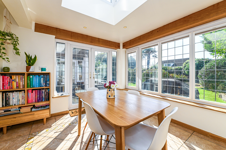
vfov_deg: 81.1
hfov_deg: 104.3
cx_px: 113
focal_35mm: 14
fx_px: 88
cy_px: 75
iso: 320
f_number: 9
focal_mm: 14
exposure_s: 1/200
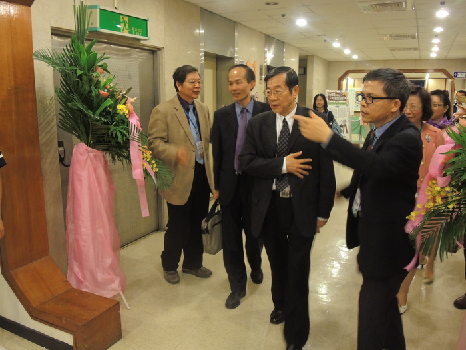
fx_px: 377
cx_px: 233
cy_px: 175
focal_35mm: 28
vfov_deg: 49.7
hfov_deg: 63.4
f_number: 4.5
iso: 800
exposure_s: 1/25
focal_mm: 6
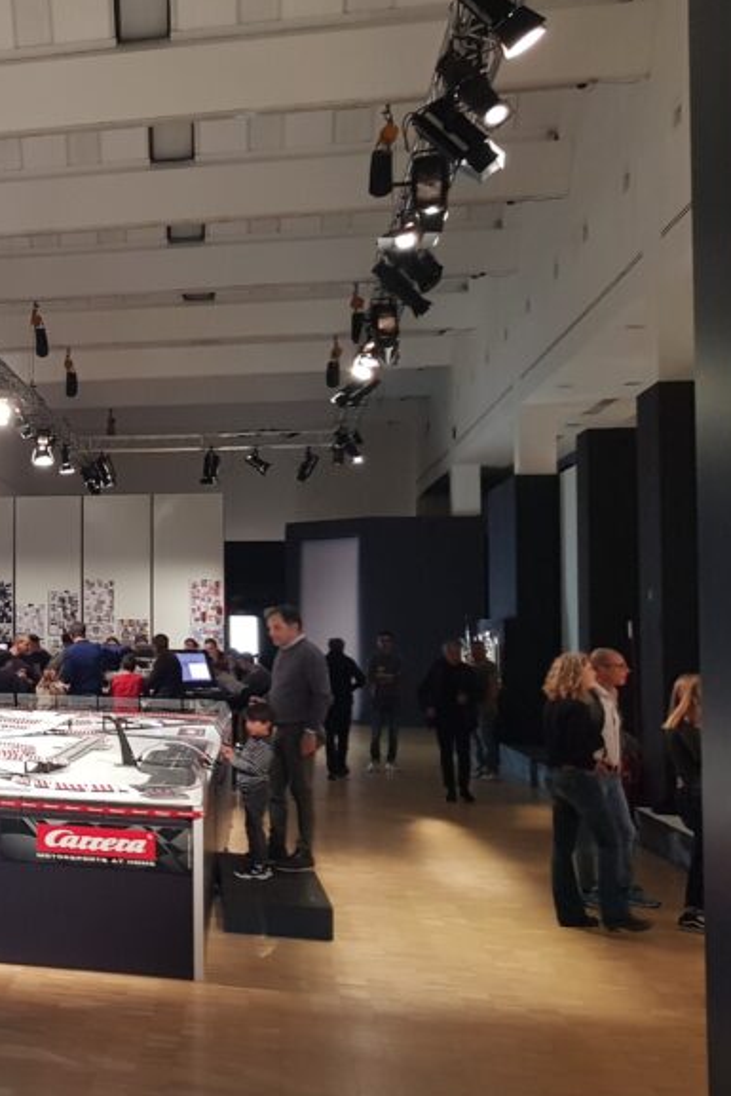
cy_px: 538
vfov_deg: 41.1
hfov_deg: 24.5
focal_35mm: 48
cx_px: -222
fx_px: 1461
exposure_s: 1/25
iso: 250
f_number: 1.7
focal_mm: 4.2
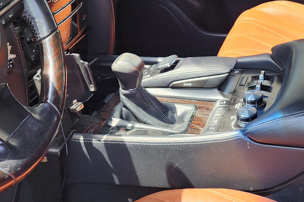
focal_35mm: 68
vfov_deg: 18.9
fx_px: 574
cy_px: -43
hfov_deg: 29.3
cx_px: 216
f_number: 1.8
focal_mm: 6.4
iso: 25
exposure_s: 1/180
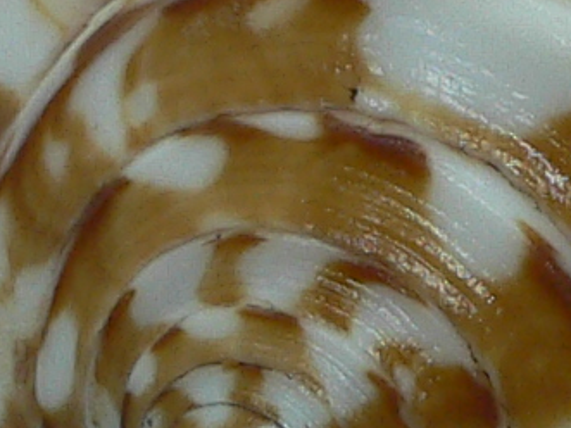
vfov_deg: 7.0
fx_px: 3512
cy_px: 297
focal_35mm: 213
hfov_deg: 9.2
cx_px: 576
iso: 80
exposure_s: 1/60
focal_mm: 4.6
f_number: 2.8
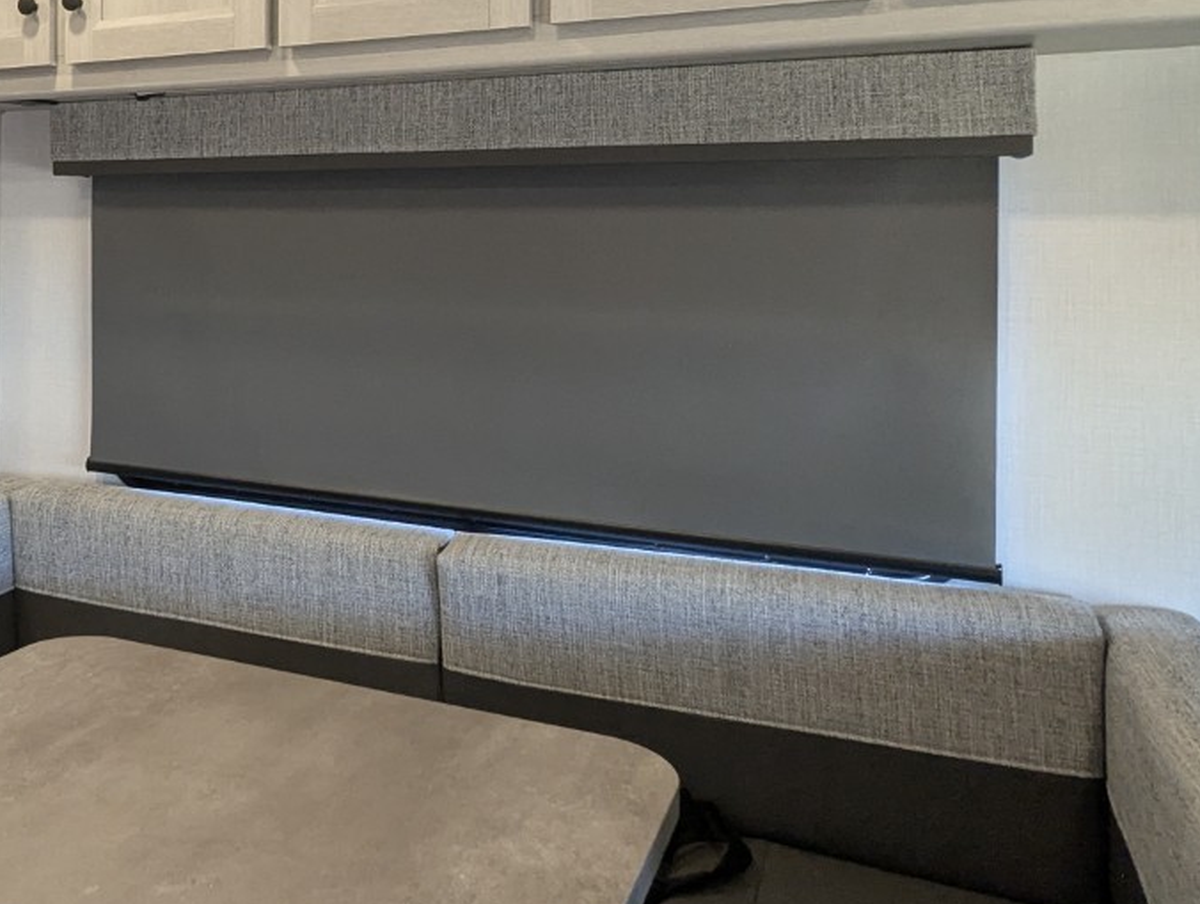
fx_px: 1146
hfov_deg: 52.3
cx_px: 265
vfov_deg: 41.9
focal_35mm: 33
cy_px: 240
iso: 444
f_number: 2.2
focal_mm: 2.35
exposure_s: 1/80
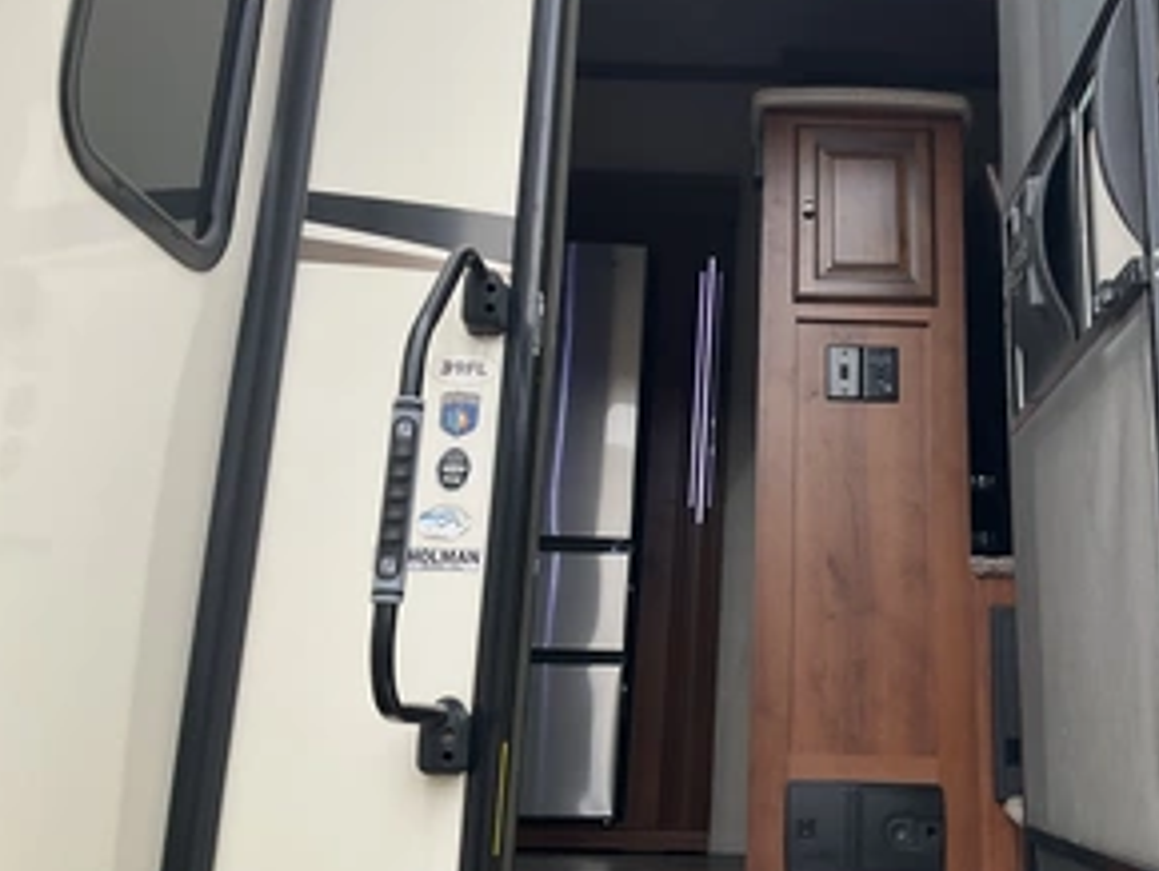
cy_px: 316
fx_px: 1340
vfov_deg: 35.8
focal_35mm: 40
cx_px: 787
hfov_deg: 45.9
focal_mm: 3
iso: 32
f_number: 1.8
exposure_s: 1/122
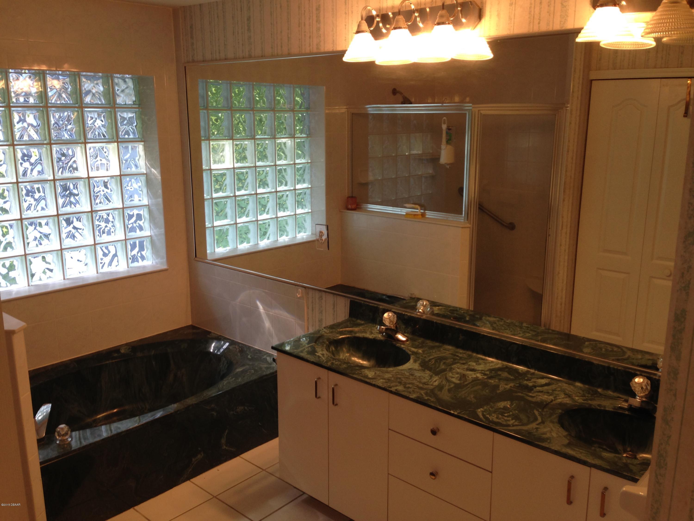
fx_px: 662
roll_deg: -0.1
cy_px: 260
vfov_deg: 42.9
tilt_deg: -13.5
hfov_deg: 55.4
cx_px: 347
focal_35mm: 33
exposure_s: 1/24
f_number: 2.4
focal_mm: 4.12
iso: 50
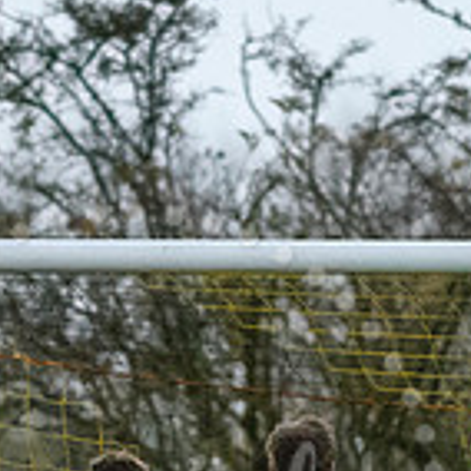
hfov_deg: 0.8
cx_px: 231
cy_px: 588
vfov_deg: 0.8
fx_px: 35114
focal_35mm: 2281
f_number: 2.8
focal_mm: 300
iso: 6400
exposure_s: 1/1500
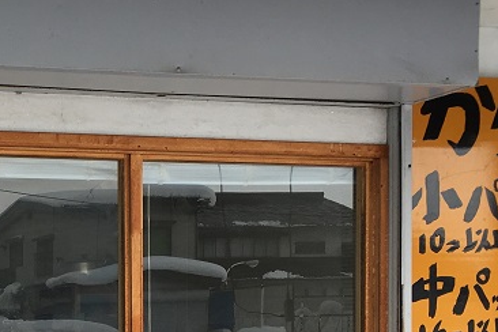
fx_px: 1148
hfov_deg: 23.2
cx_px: -24
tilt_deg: -0.5
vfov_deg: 15.9
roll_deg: -0.1
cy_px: 380
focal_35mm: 83
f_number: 2.2
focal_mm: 4.15
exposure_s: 1/388
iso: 25
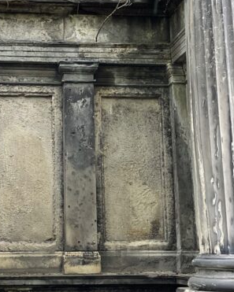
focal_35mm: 70
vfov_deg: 27.1
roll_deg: -0.5
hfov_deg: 21.6
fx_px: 606
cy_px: 117
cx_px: 42
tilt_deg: +11.4
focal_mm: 5.1
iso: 125
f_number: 1.6
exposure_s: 1/121
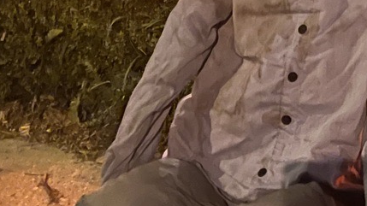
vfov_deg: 11.6
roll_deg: -1.6
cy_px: -124
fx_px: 963
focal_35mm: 99
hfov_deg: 21.1
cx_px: 332
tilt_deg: -1.9
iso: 1000
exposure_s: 1/20
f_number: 1.5
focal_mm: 5.7
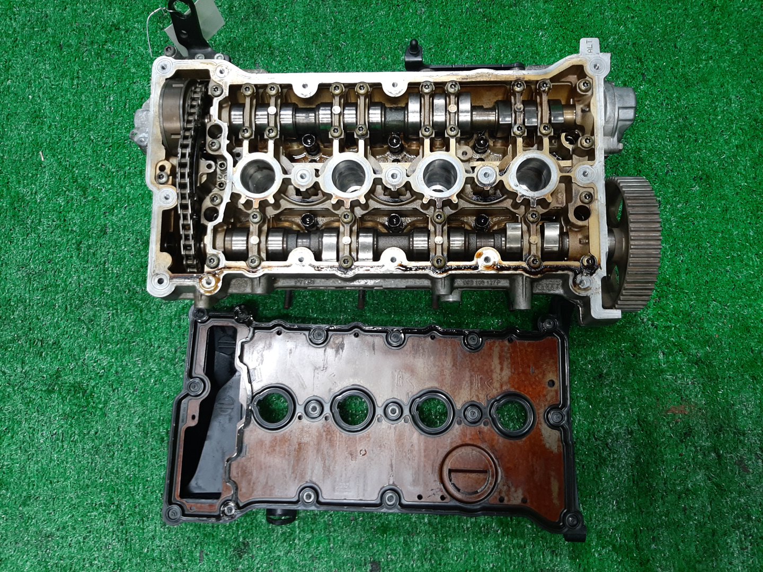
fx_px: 573
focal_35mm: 26
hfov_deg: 67.3
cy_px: 286
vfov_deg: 53.1
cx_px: 382
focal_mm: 3.93
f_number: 1.7
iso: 108
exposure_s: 1/50
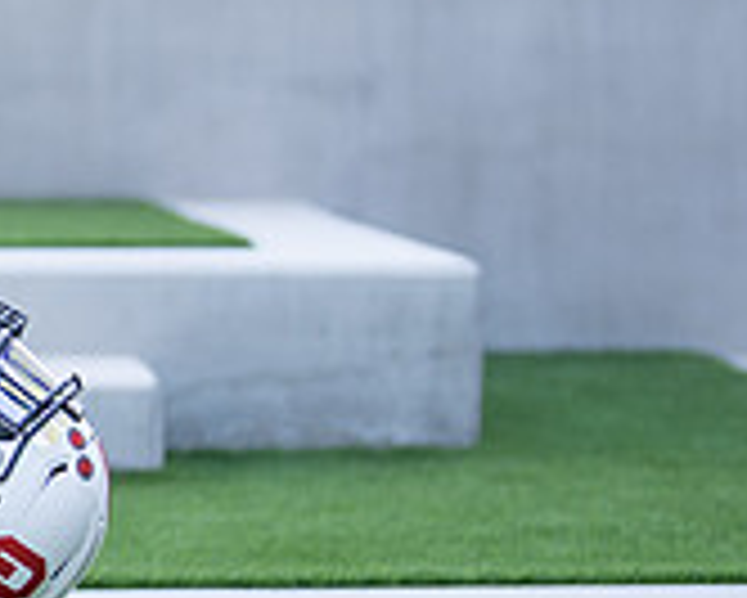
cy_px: 229
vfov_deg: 8.5
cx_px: -278
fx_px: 4048
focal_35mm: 183
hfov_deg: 10.3
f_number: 1.2
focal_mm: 50
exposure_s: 1/1600
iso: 100
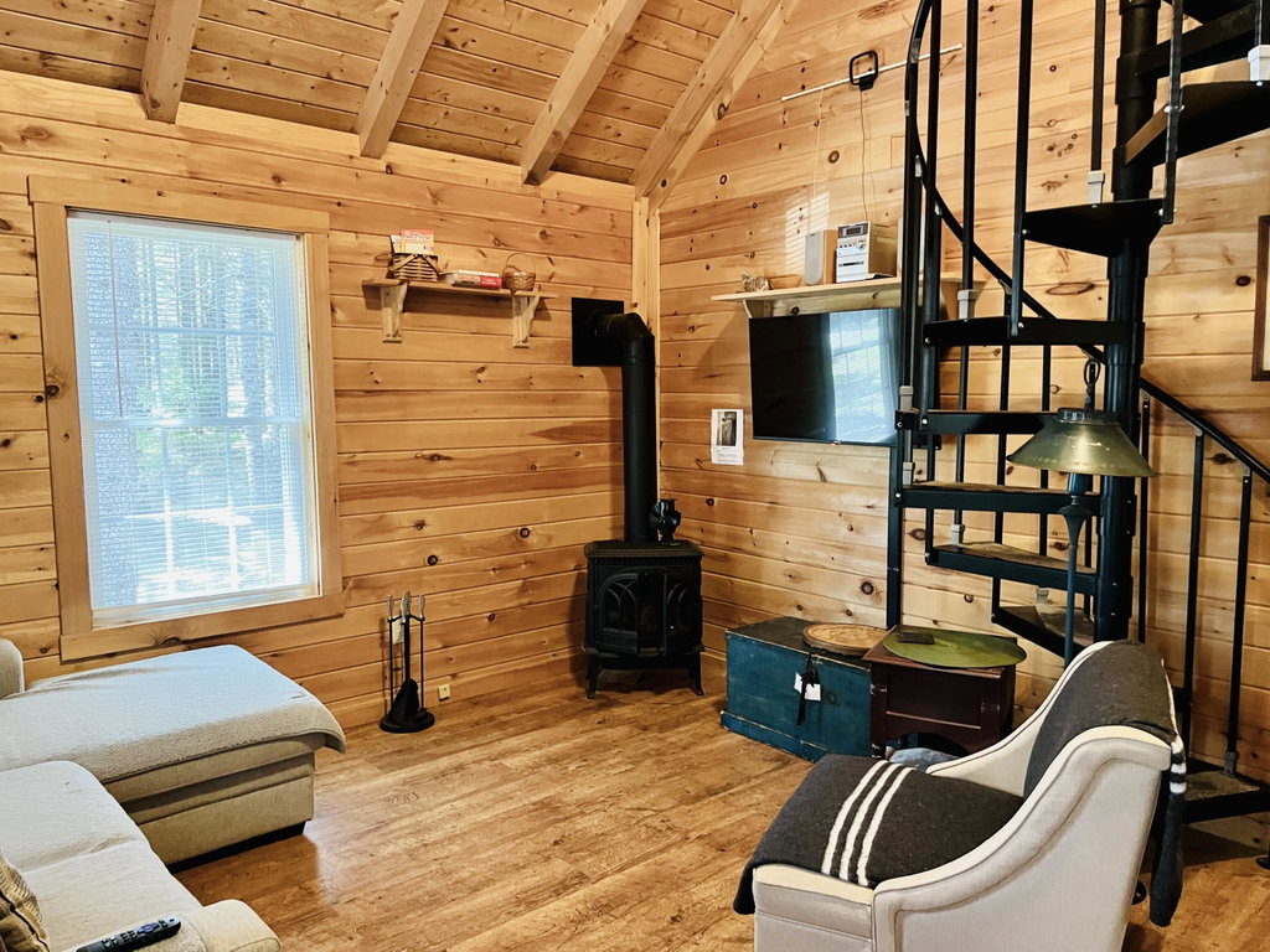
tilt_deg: -5.2
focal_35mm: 26
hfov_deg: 67.3
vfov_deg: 53.1
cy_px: 476
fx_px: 954
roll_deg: +0.6
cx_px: 635
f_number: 1.5
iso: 500
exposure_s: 1/40
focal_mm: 5.7
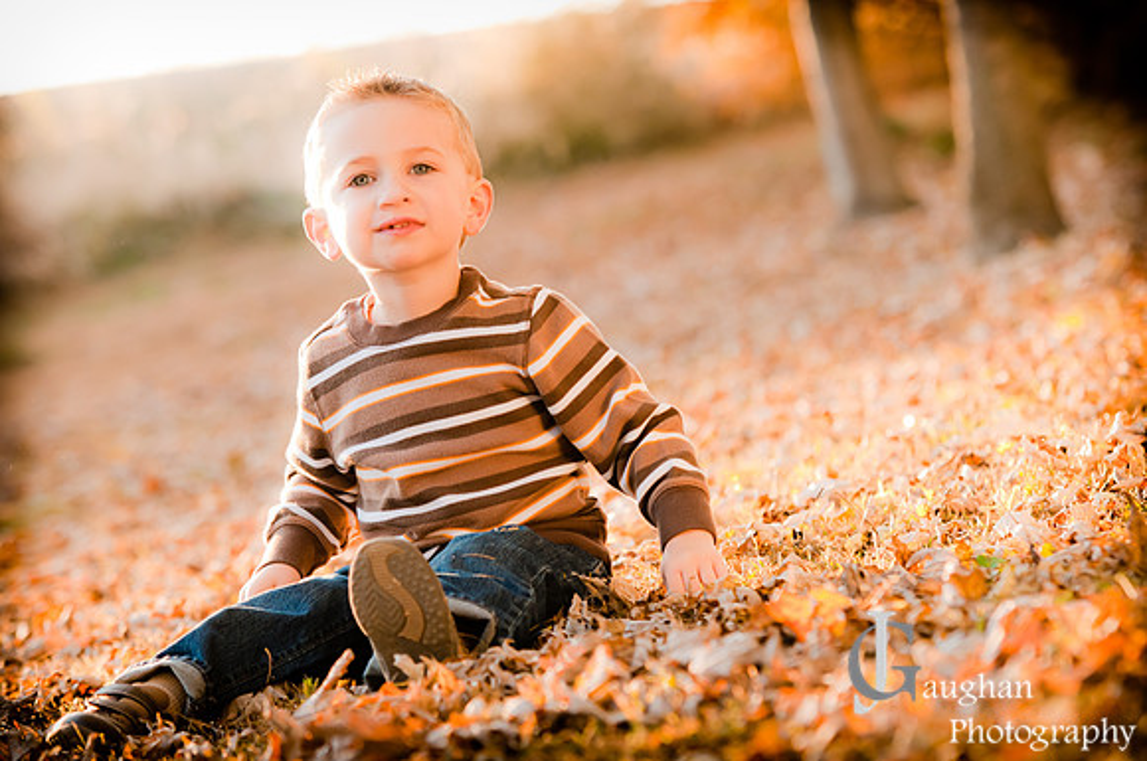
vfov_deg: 9.1
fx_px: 4772
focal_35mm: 150
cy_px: 380
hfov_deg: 13.7
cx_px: 574
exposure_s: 1/250
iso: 500
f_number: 3.5
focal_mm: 100
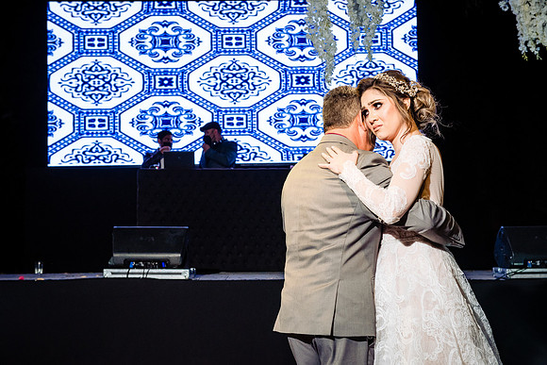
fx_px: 937
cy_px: 182
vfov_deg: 22.0
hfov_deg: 32.5
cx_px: 274
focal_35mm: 62
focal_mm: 60
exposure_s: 1/200
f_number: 6.3
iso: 1600
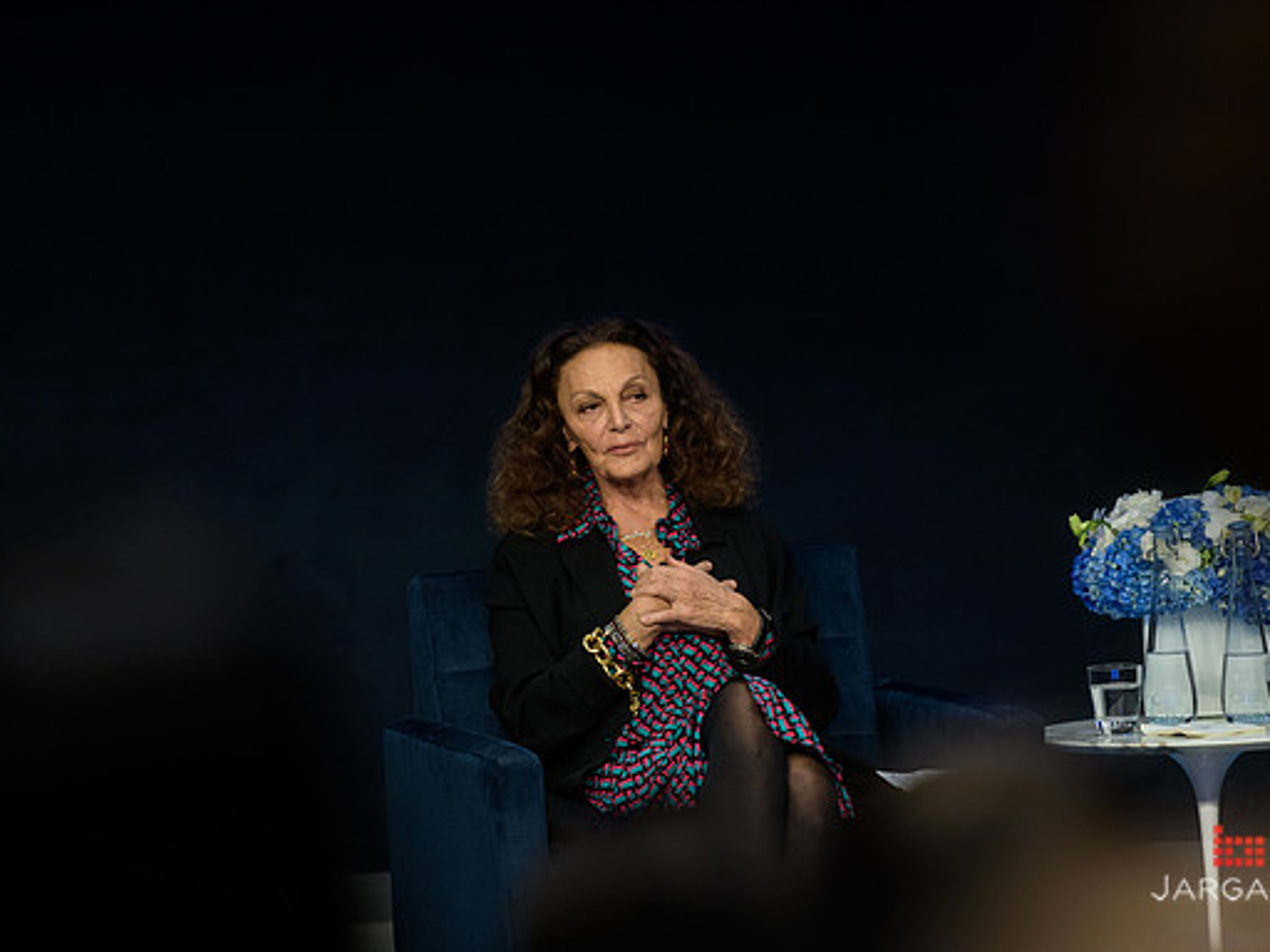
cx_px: 670
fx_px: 7998
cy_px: 475
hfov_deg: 9.1
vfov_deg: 6.8
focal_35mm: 218
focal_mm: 200
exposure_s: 1/200
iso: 1000
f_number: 3.2
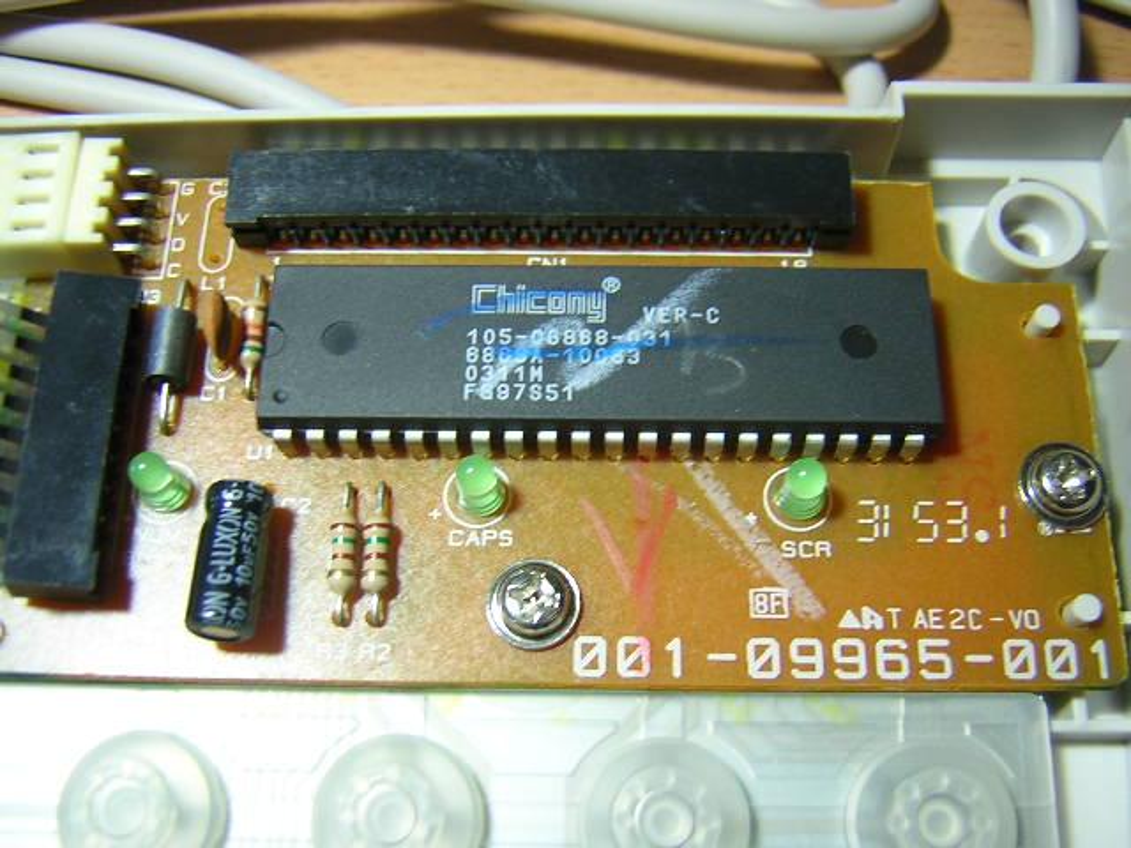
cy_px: 424
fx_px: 1176
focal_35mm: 36
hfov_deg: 51.4
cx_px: 566
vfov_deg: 39.7
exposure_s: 1/9.2
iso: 100
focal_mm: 4.7
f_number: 2.6
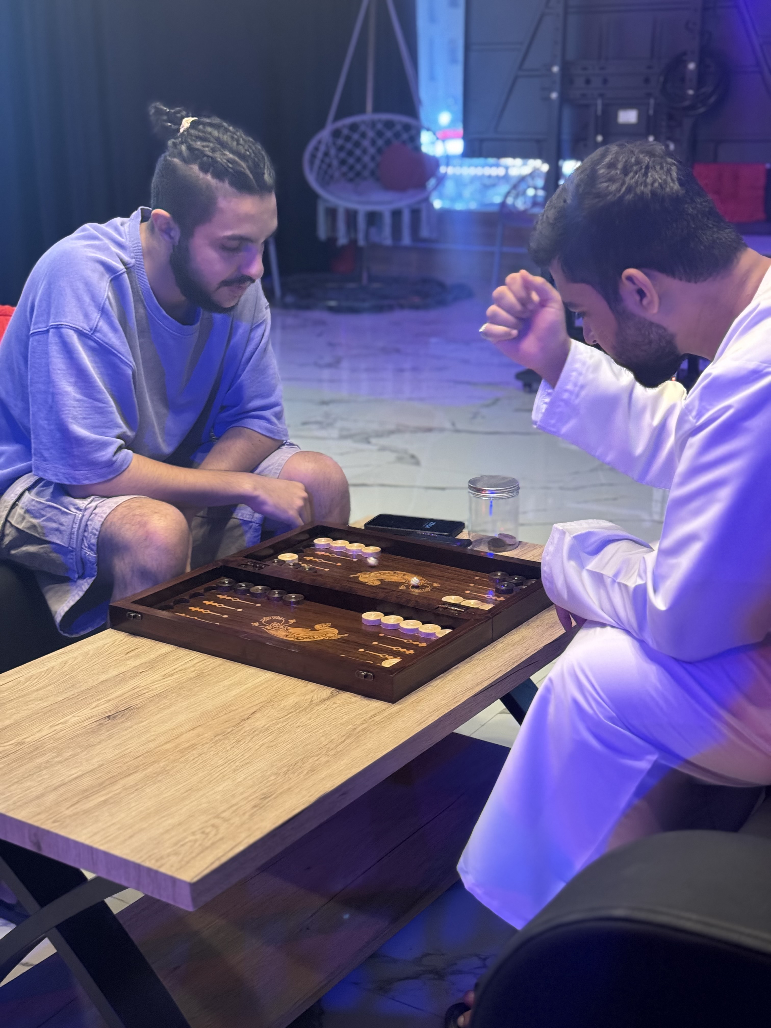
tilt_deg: -16.6
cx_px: 386
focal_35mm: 48
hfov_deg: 30.3
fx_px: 1425
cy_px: 514
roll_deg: +0.3
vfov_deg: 39.7
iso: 500
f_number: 1.78
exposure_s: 1/25
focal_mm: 6.76
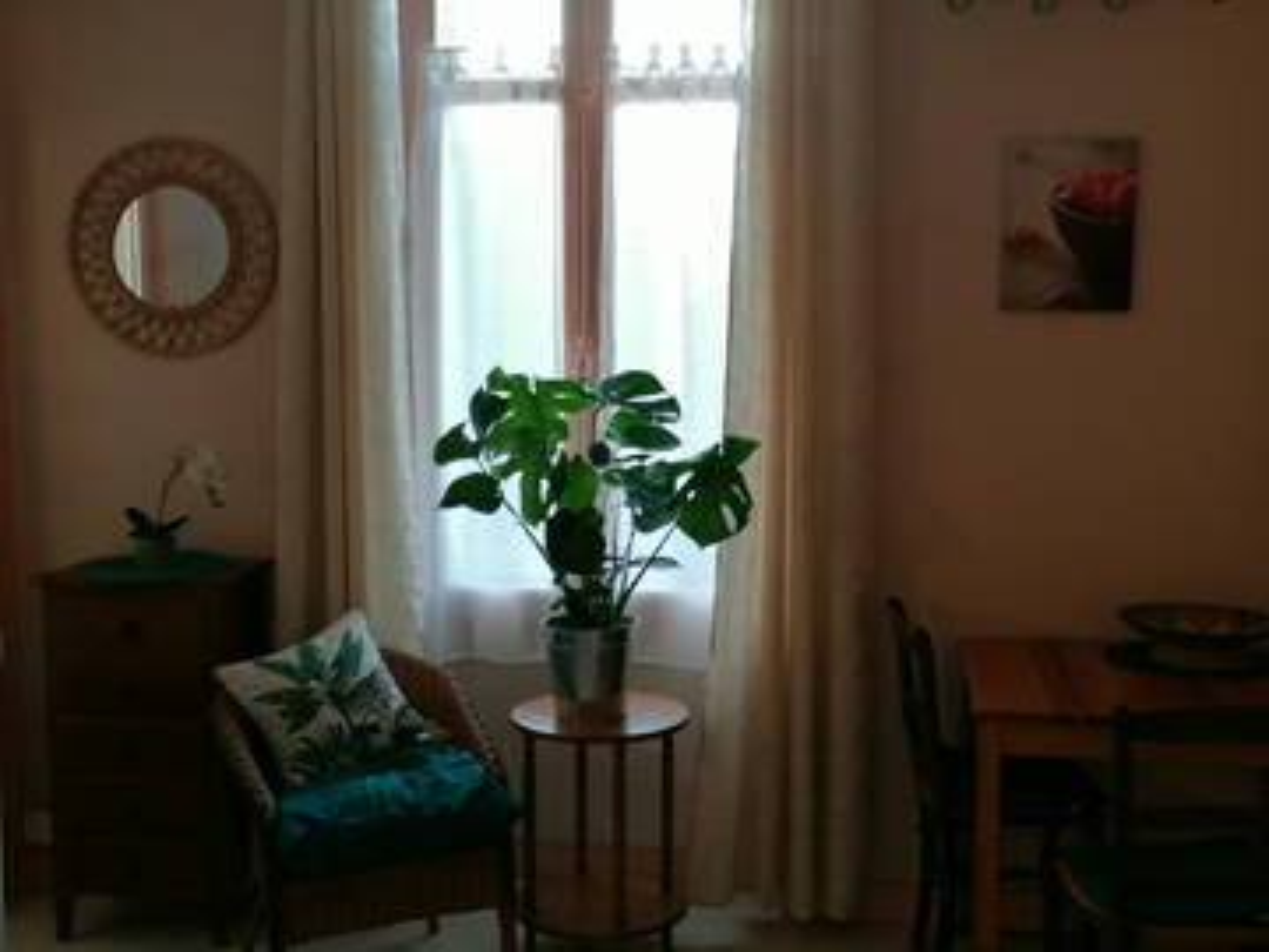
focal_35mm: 39
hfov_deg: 47.9
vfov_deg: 36.8
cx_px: 634
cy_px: 476
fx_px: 1430
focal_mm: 4.75
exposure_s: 1/50
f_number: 1.8
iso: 80
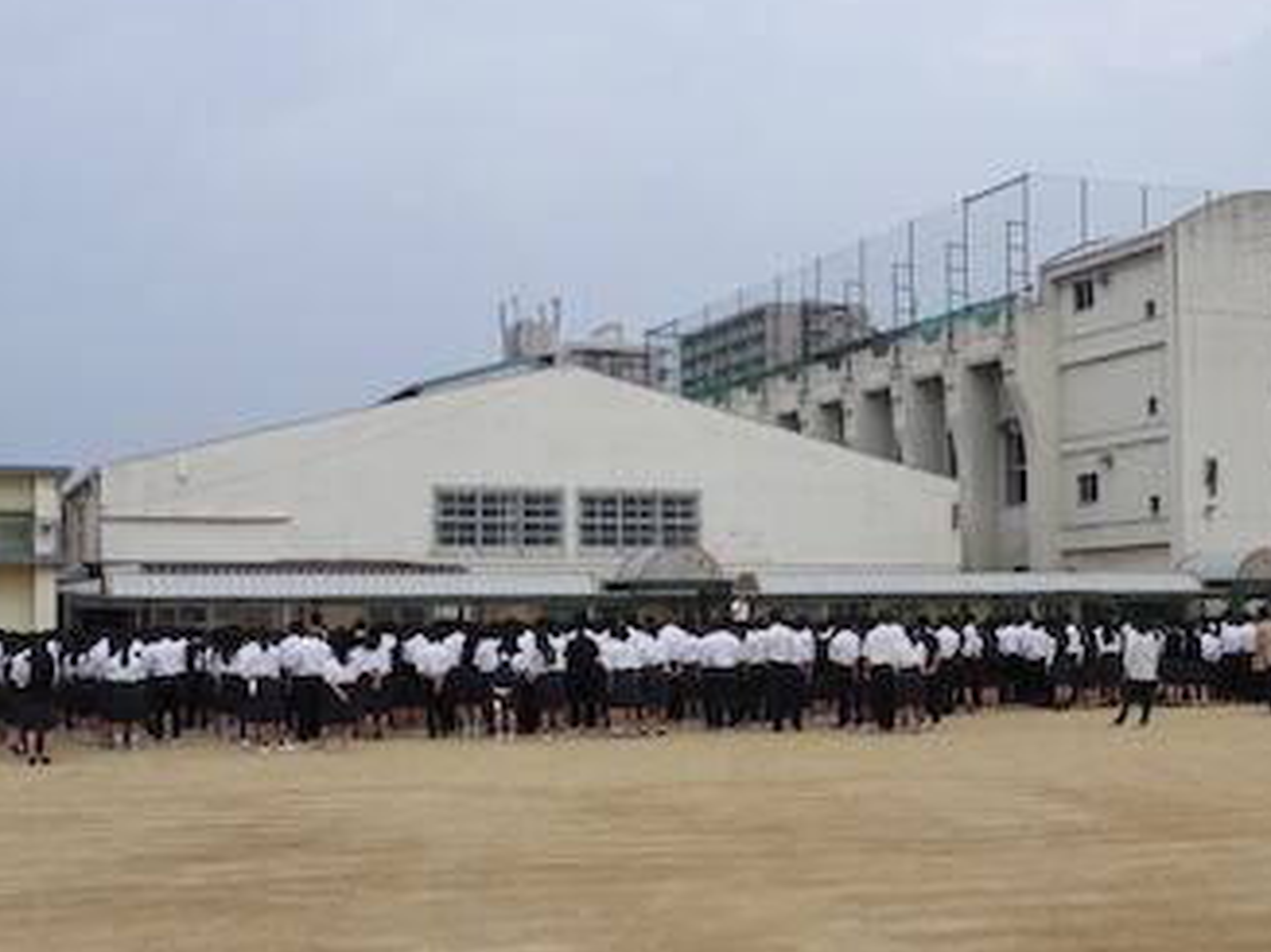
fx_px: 2019
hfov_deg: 34.8
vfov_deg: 26.5
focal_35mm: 55
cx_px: 766
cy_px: 556
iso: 100
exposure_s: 1/1250
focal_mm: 8.1
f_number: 4
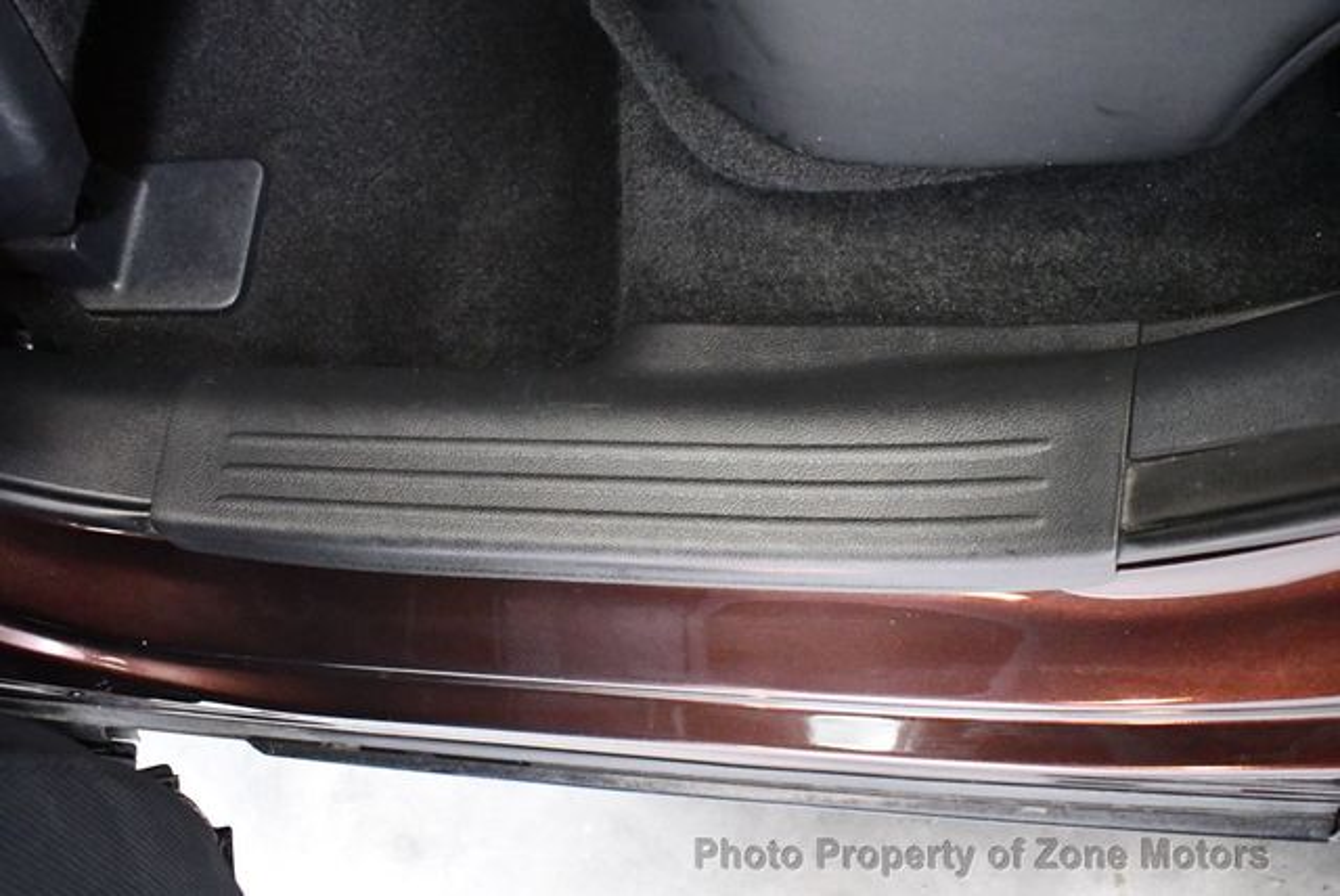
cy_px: 448
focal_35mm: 36
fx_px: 1341
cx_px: 670
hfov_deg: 53.1
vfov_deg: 36.9
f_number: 3.5
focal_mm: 18
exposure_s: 1/60
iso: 8000
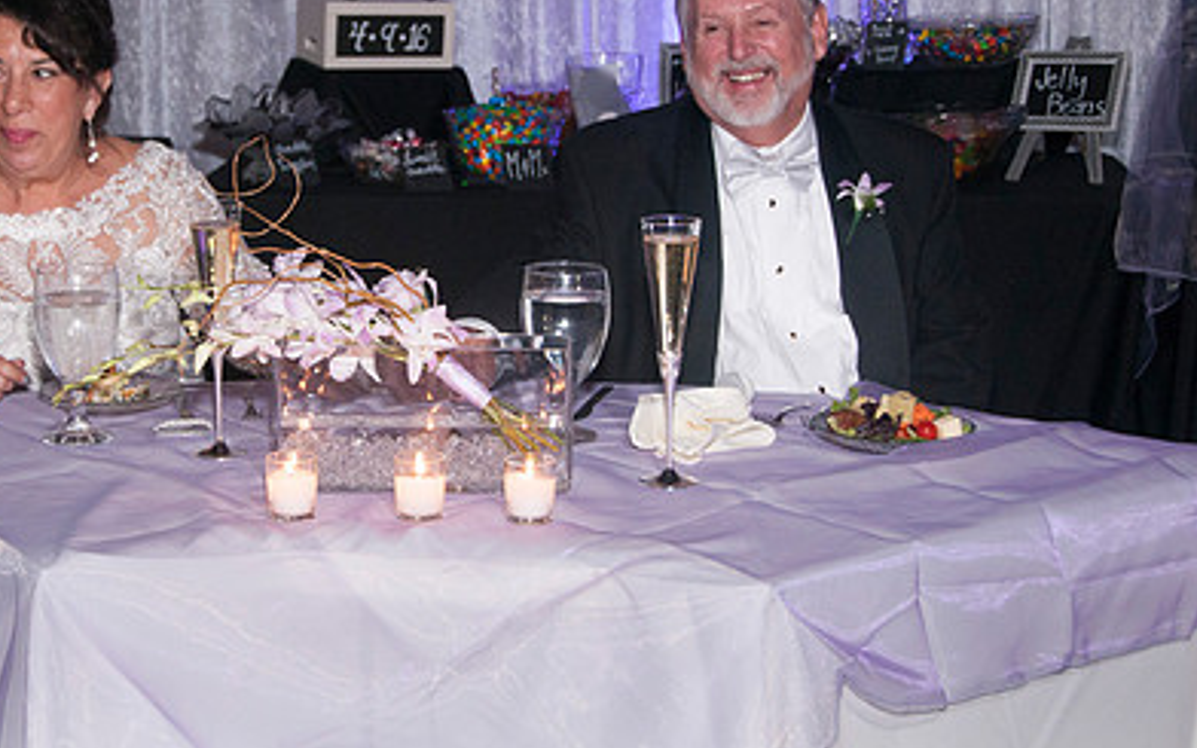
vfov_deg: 16.5
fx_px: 2577
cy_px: 212
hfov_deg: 26.0
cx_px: 376
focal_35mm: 79
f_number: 5.6
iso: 400
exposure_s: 1/30
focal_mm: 35
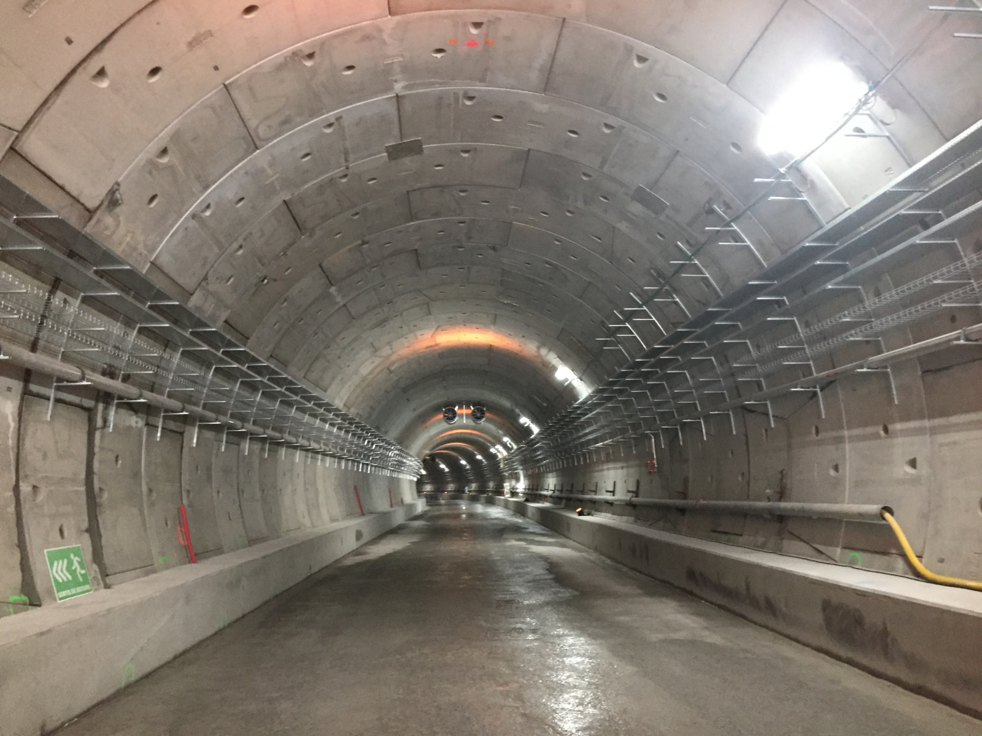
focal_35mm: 29
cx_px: 491
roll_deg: -0.1
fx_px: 823
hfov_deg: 61.7
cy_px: 368
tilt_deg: +6.1
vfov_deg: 48.2
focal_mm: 4.15
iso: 250
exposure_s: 1/17
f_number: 2.2
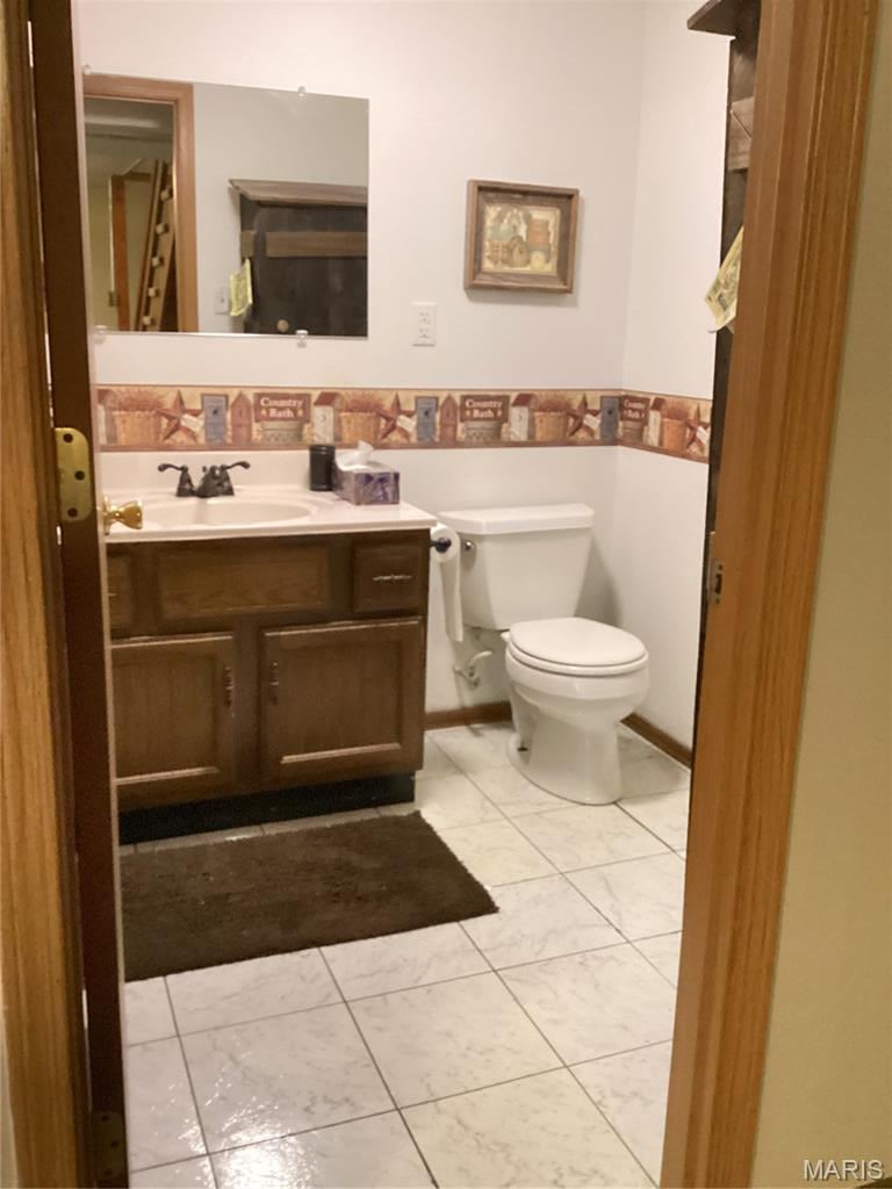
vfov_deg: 58.4
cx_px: 446
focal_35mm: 31
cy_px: 594
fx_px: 1065
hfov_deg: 45.4
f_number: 2.4
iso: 500
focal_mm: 3.3
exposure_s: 1/30
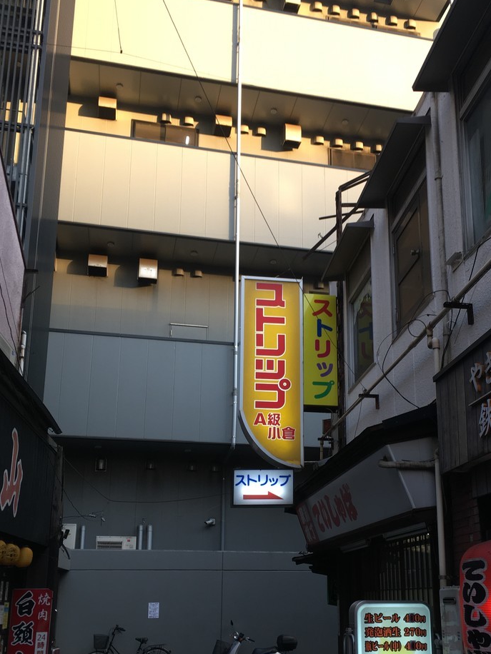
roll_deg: +0.0
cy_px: 413
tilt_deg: +12.3
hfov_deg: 37.6
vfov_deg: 48.5
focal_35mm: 38
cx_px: 297
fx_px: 719
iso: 32
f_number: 2.2
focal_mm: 4.15
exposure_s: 1/60
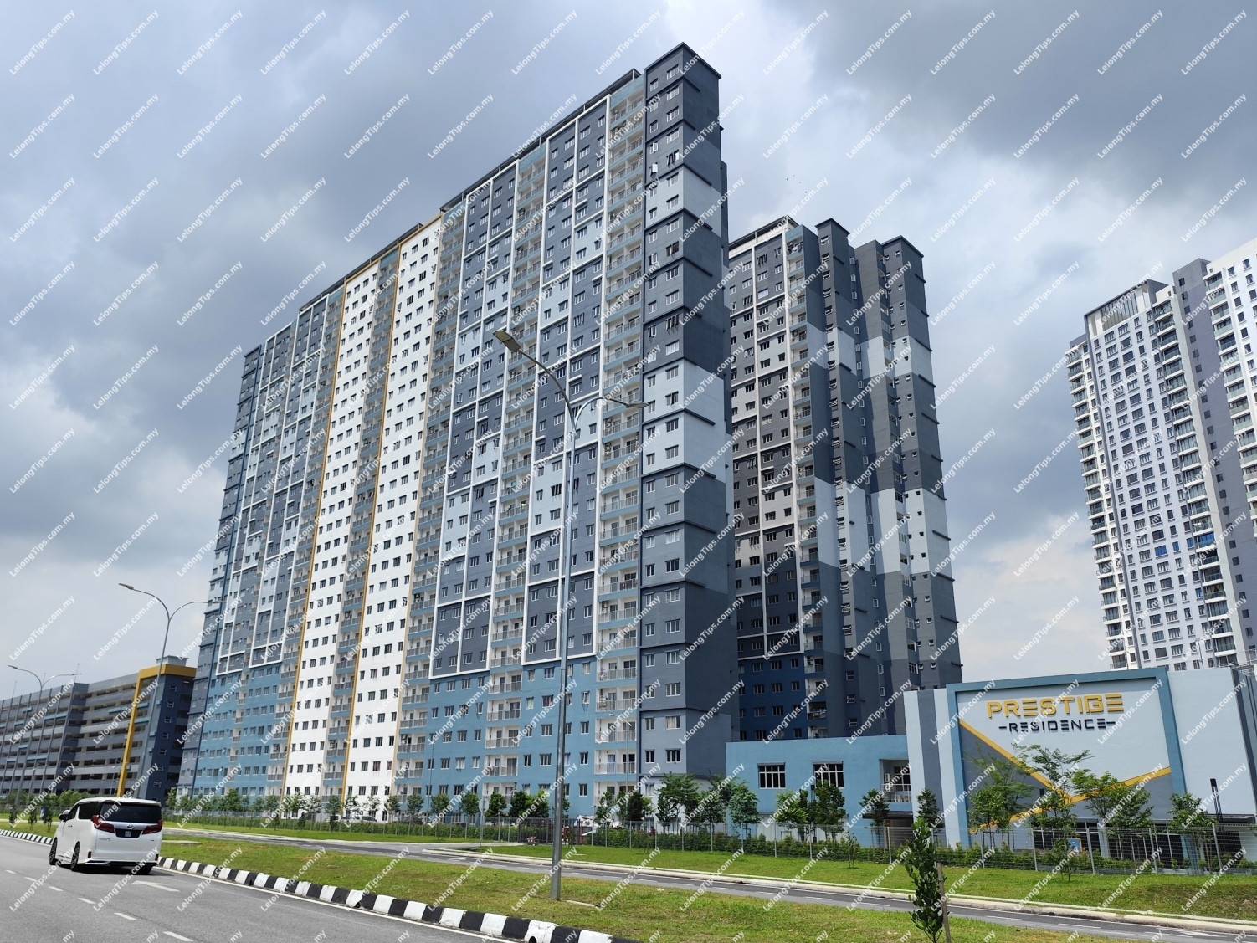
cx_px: 628
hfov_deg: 73.9
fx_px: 835
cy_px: 472
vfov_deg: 58.9
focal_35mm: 23
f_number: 1.65
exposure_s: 1/1027
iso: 50
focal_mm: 6.19
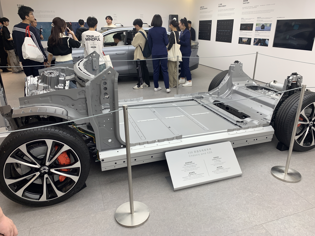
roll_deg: -0.3
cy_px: 118
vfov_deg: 53.1
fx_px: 237
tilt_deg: -19.8
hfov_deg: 67.3
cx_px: 158
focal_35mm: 26
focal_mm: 4.25
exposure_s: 1/306
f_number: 1.8
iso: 25
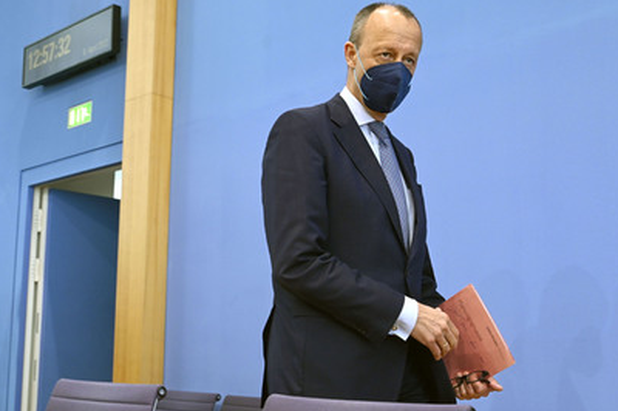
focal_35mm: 44
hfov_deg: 44.5
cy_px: 227
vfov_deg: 30.4
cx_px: 308
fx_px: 755
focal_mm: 39
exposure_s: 1/400
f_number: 5.6
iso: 3200
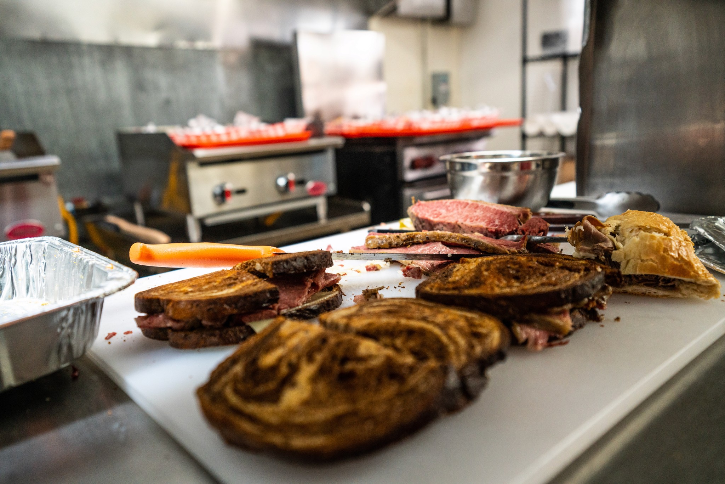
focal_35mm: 28
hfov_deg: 65.5
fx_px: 564
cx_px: 362
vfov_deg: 46.4
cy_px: 242
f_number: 3.2
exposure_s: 1/125
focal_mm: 28
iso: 1600
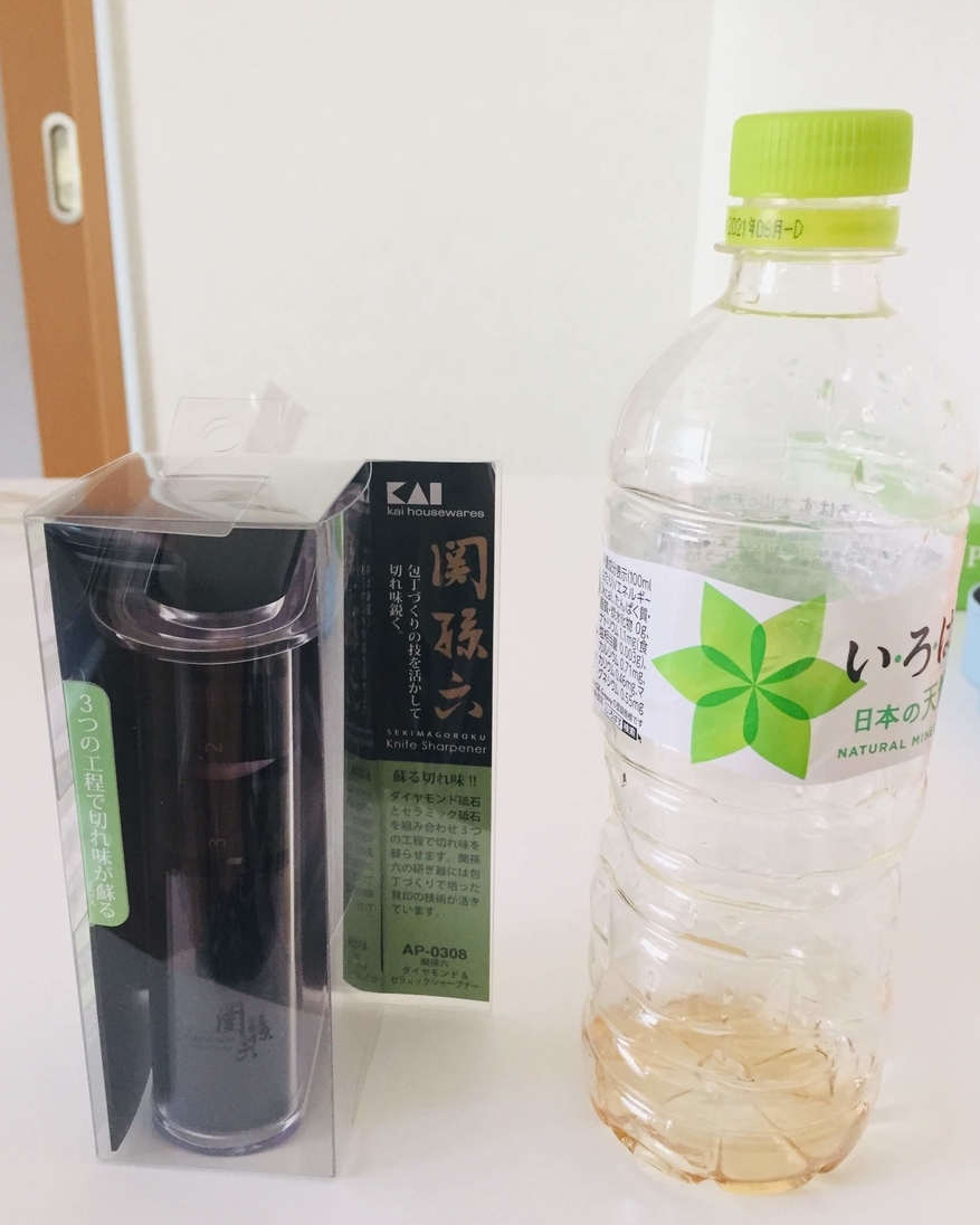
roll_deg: -0.9
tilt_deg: -18.5
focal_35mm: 31
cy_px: 609
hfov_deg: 47.1
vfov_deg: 57.2
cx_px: 485
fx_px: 1124
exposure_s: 1/30
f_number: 2.2
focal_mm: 4.15
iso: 100
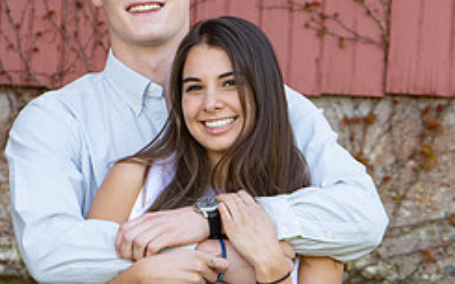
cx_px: 197
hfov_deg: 4.3
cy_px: 200
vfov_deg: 2.7
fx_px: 6100
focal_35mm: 492
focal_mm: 175
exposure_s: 1/125
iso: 200
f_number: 4.5
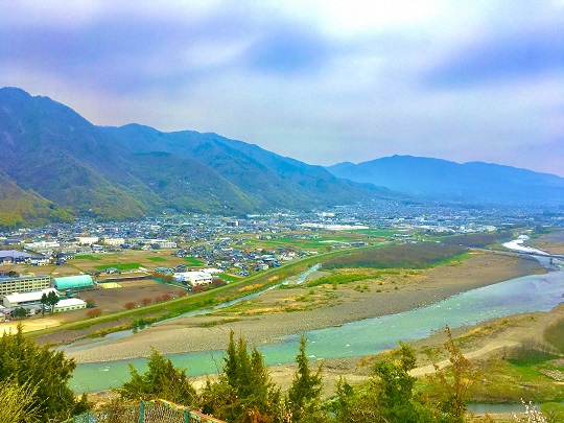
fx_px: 472
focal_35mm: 29
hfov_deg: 61.7
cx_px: 282
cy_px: 212
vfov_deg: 48.2
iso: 25
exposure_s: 1/2137
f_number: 2.2
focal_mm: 4.15
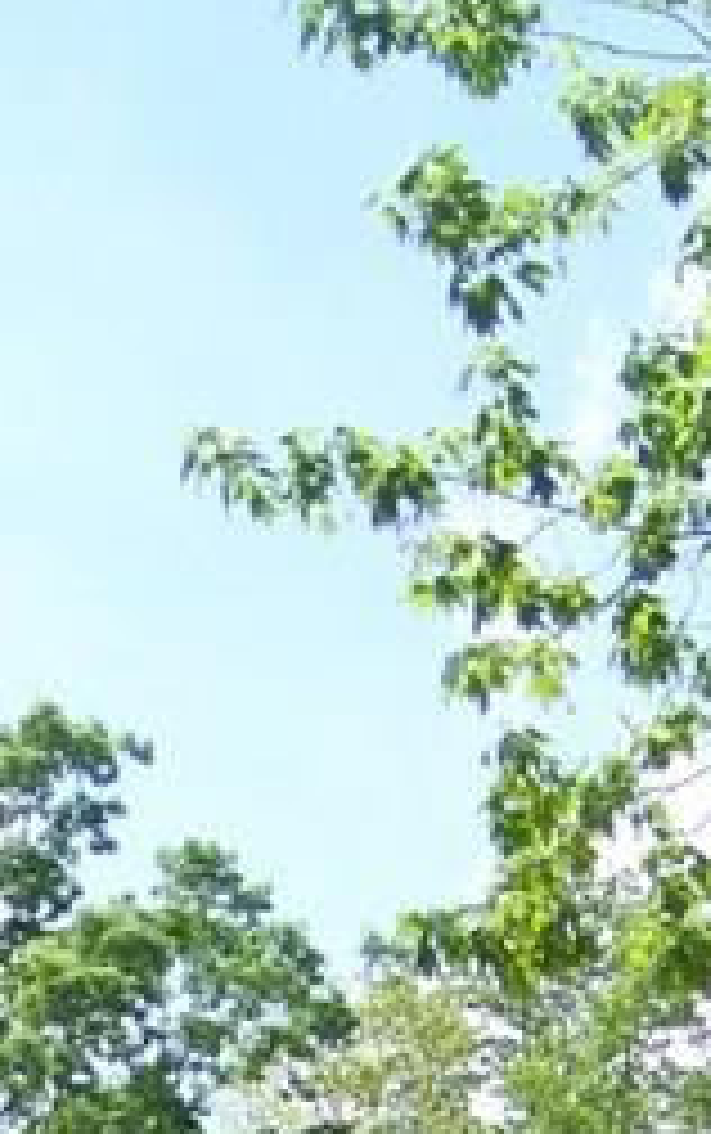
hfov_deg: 7.1
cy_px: 1580
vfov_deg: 11.0
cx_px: -72
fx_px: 5723
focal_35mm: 185
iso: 67
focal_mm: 6.75
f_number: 2.8
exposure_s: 1/640
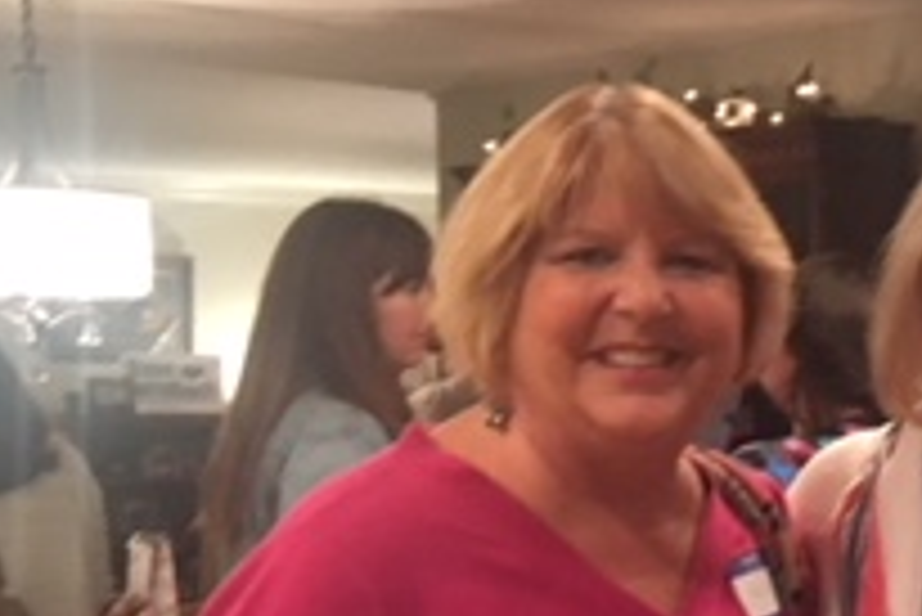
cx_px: 1214
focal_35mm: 94
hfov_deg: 19.8
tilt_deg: -2.9
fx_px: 2409
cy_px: 477
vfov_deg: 14.5
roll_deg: -1.1
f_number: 2.2
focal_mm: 4.15
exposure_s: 1/20
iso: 200
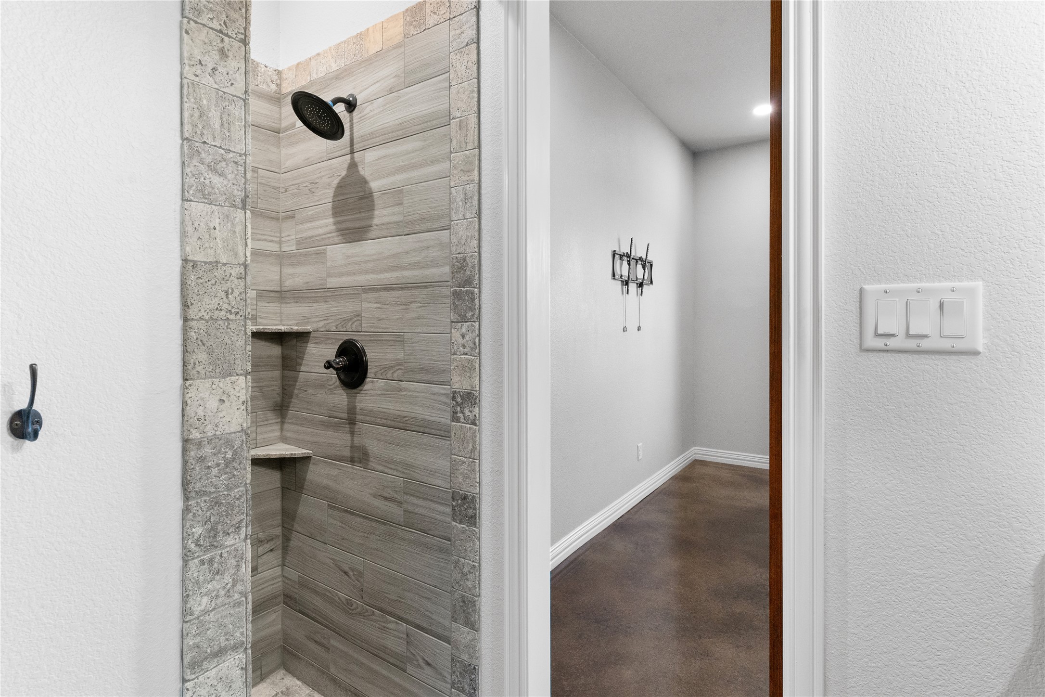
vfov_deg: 70.4
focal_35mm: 17
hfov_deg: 93.3
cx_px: 522
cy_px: 348
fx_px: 493
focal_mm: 17
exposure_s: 1/15
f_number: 9
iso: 1600
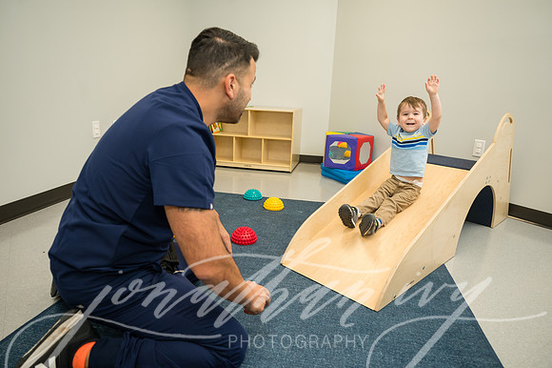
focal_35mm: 24
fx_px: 368
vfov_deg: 53.1
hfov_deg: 73.8
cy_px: 184
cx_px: 276
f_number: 3.5
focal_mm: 24
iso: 800
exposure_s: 1/200
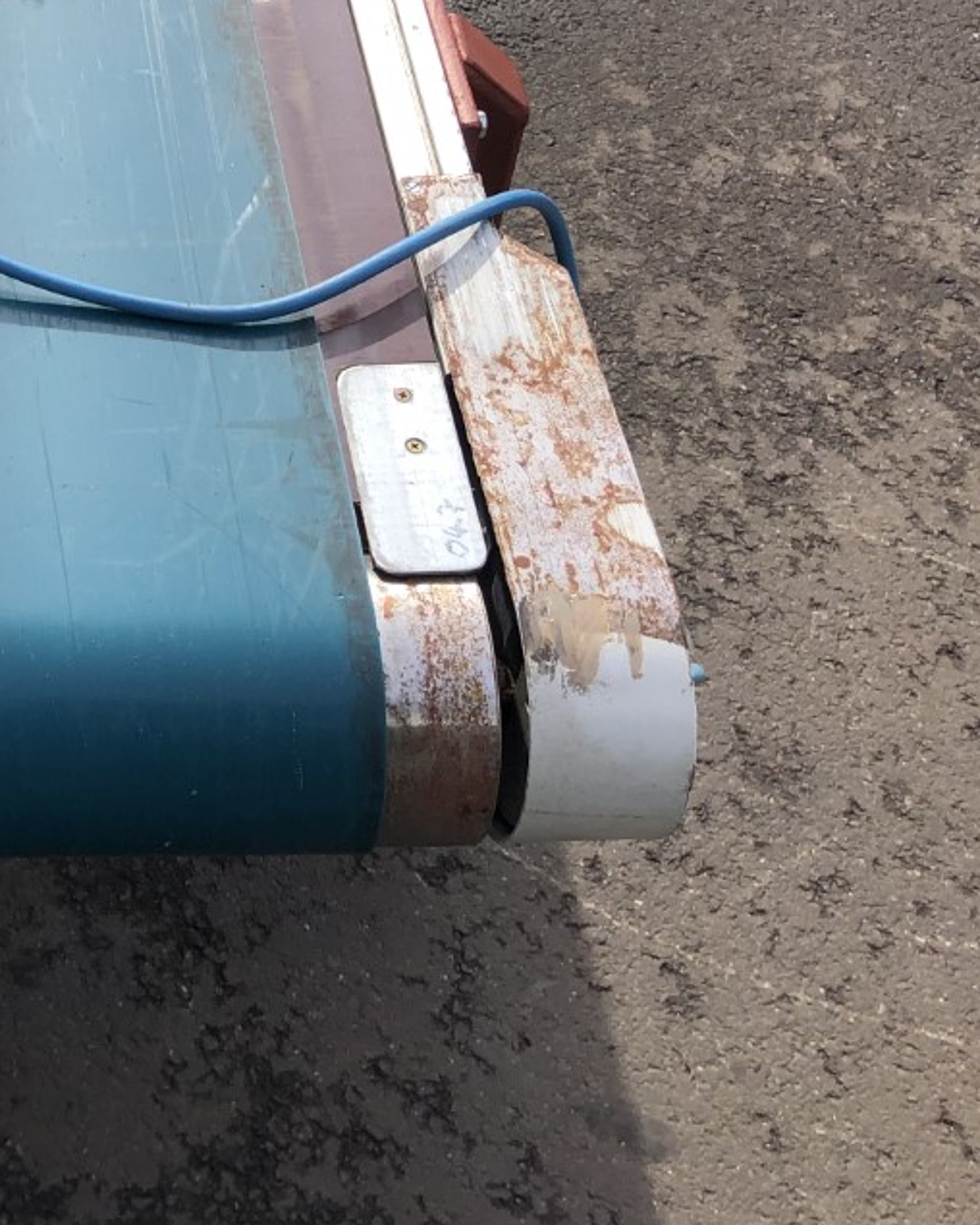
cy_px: 214
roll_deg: -2.3
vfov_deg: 29.7
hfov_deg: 22.0
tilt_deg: -44.7
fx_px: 2248
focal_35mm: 62
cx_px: -311
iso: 20
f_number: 1.8
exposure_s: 1/762
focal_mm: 4
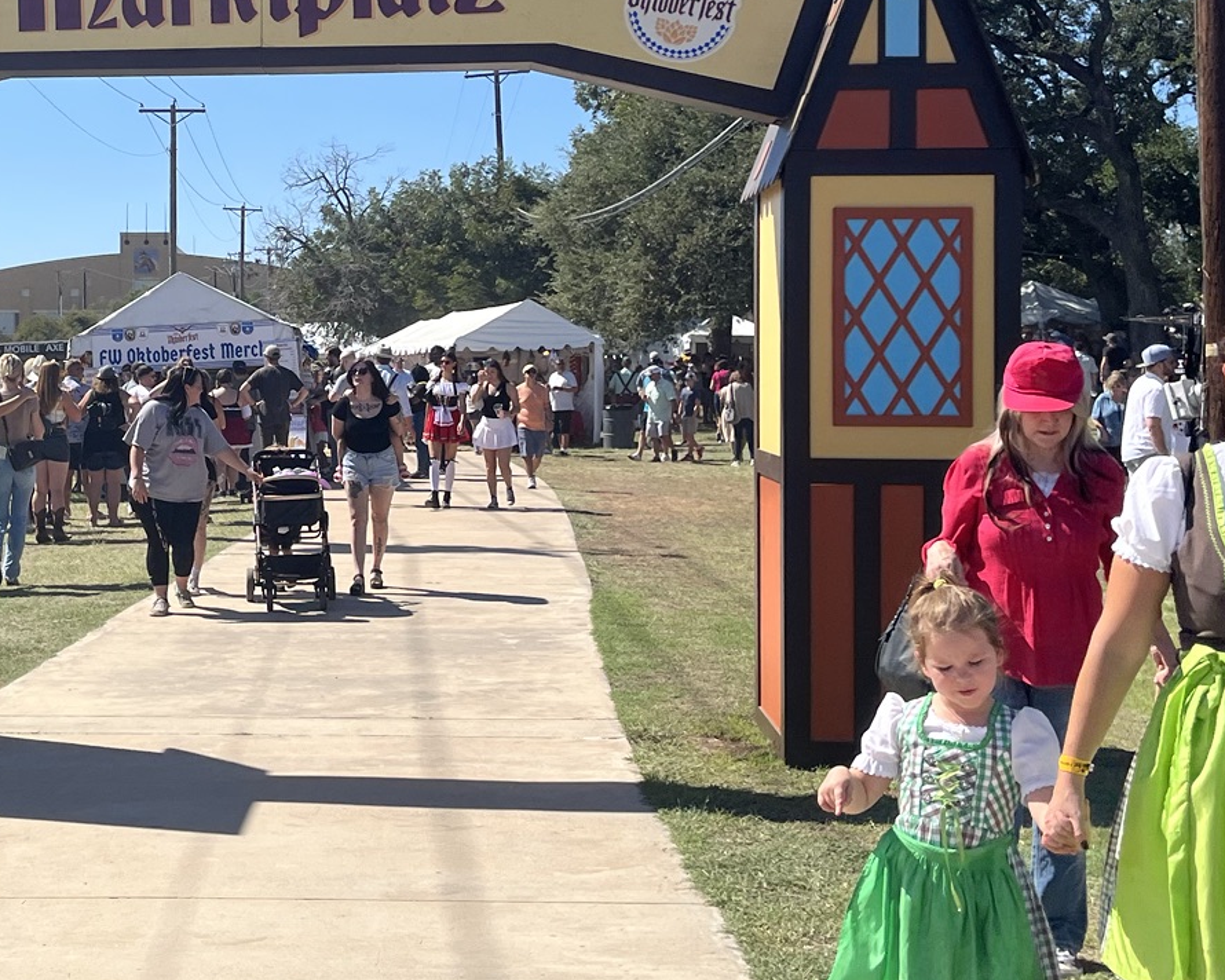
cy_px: 354
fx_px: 2067
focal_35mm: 57
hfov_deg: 32.4
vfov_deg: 26.6
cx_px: 310
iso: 50
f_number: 1.6
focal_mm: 5.1
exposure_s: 1/4484
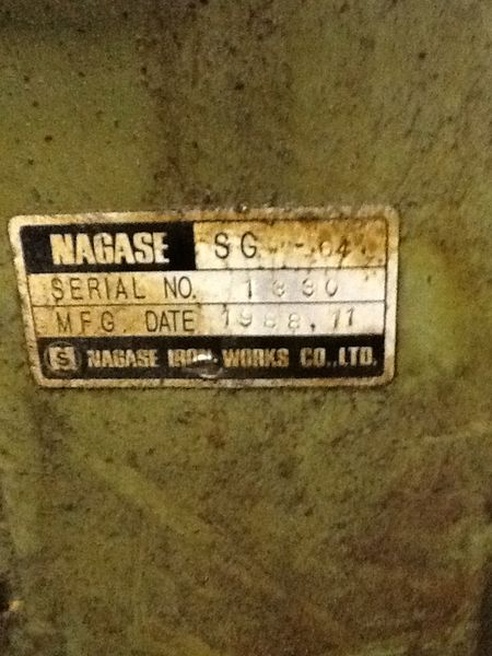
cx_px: 246
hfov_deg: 32.9
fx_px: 834
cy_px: 328
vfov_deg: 42.9
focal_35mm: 44
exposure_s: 1/15
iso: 640
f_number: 2.4
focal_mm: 2.03
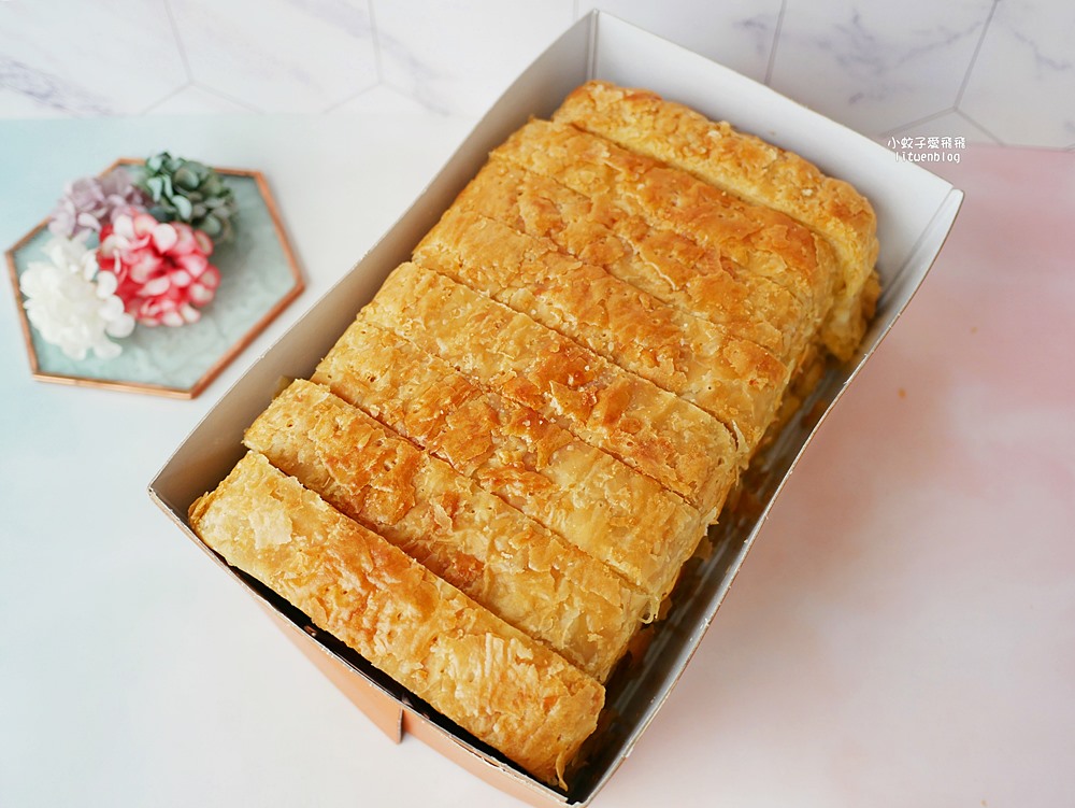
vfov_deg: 49.8
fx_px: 870
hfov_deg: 63.4
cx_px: 538
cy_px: 404
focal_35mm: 28
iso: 200
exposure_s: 1/100
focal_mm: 14
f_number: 2.5
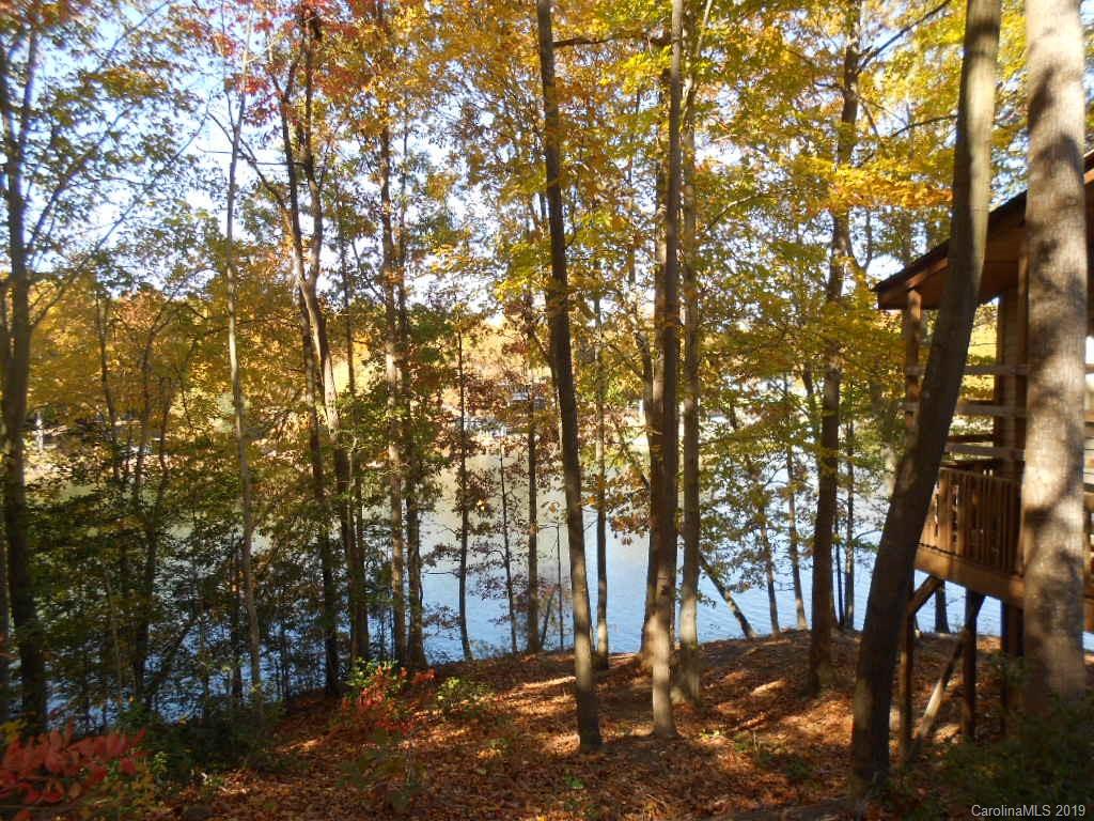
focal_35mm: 26
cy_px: 410
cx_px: 547
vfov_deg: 53.1
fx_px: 822
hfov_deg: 67.3
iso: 80
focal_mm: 4.6
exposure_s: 1/160
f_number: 3.2
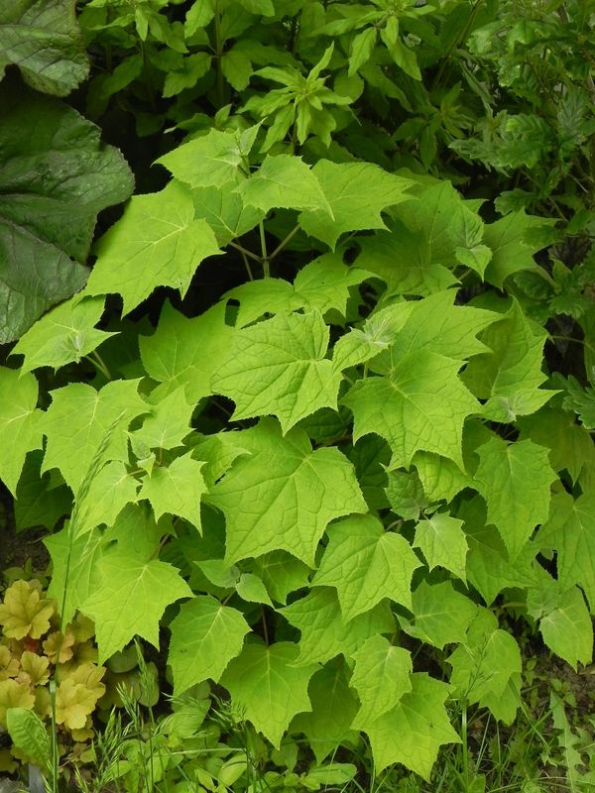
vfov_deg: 36.8
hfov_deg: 28.0
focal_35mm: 52
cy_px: 396
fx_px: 1192
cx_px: 298
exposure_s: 1/250
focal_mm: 9.2
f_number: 4
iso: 160
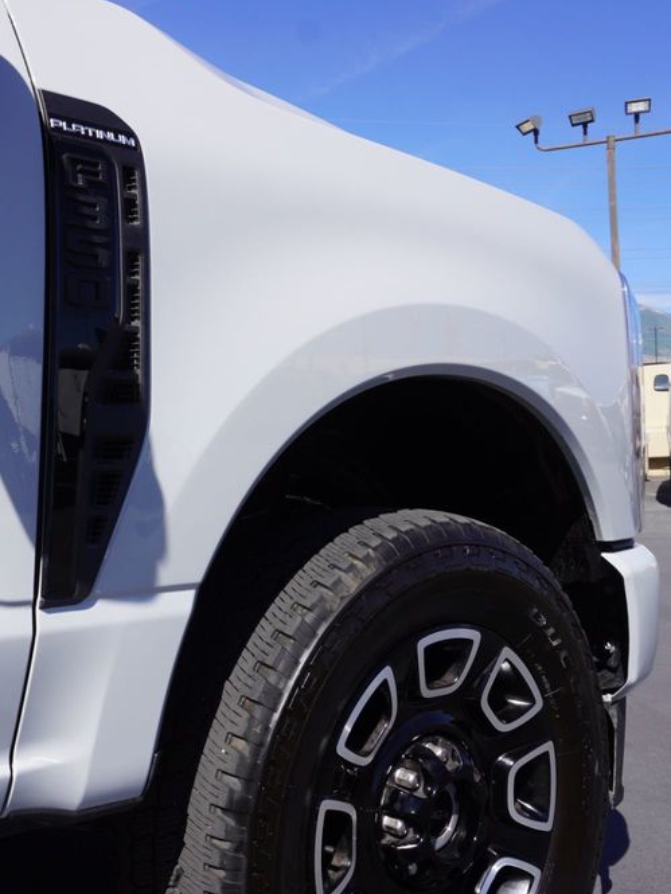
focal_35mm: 40
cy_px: 448
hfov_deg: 34.8
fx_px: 1033
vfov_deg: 46.8
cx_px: 129
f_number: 10
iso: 100
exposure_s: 1/160
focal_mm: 18
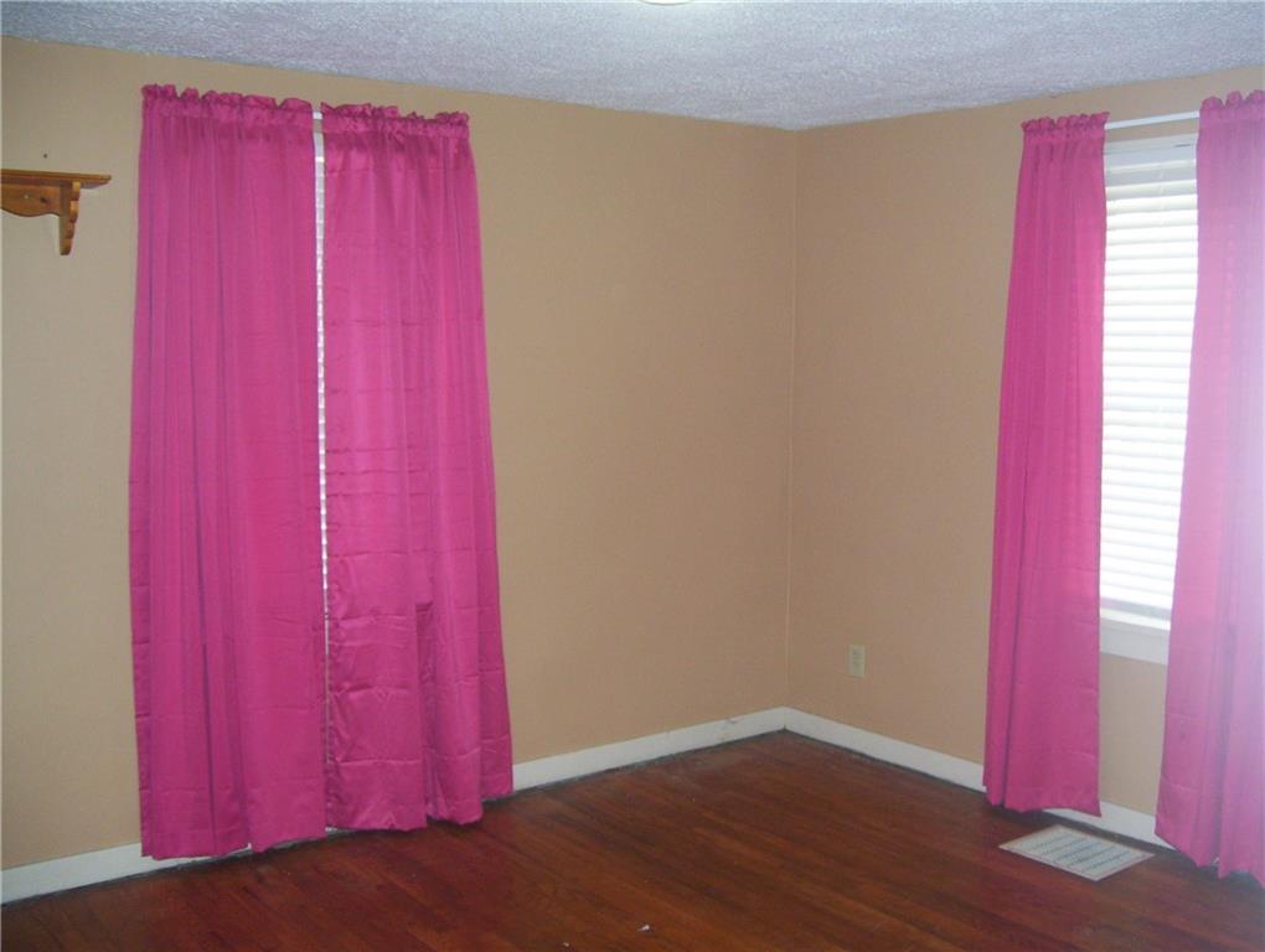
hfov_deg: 51.3
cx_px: 632
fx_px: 1317
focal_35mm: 36
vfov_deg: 39.7
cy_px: 476
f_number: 2.7
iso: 200
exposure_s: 1/60
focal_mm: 6
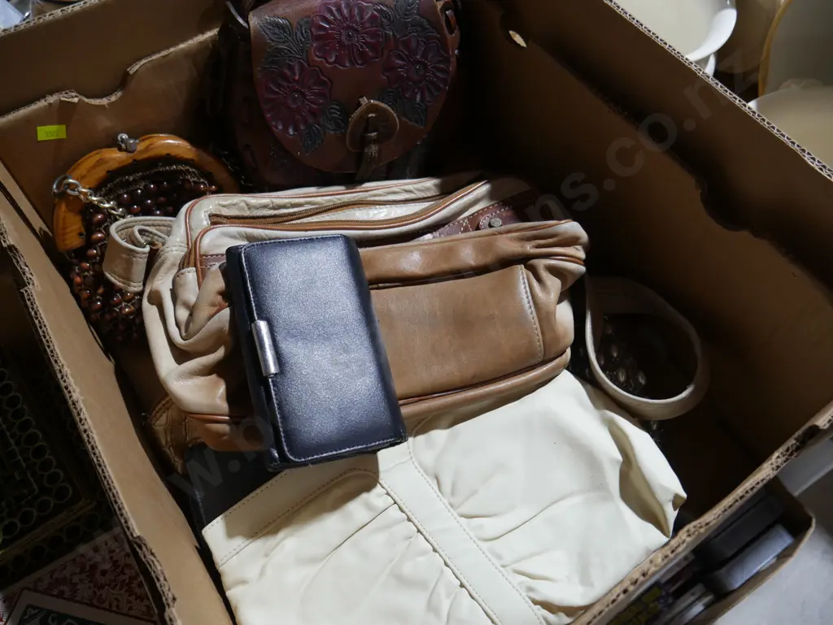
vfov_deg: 49.8
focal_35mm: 28
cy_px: 312
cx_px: 416
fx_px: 674
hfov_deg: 63.4
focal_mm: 14
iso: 320
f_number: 3.5
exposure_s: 1/60
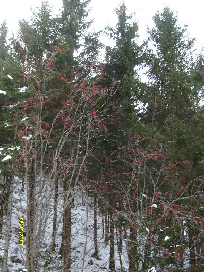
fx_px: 275
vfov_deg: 52.6
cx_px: 102
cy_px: 136
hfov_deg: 40.7
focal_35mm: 35
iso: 80
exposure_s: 1/125
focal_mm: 5.8
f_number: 2.8
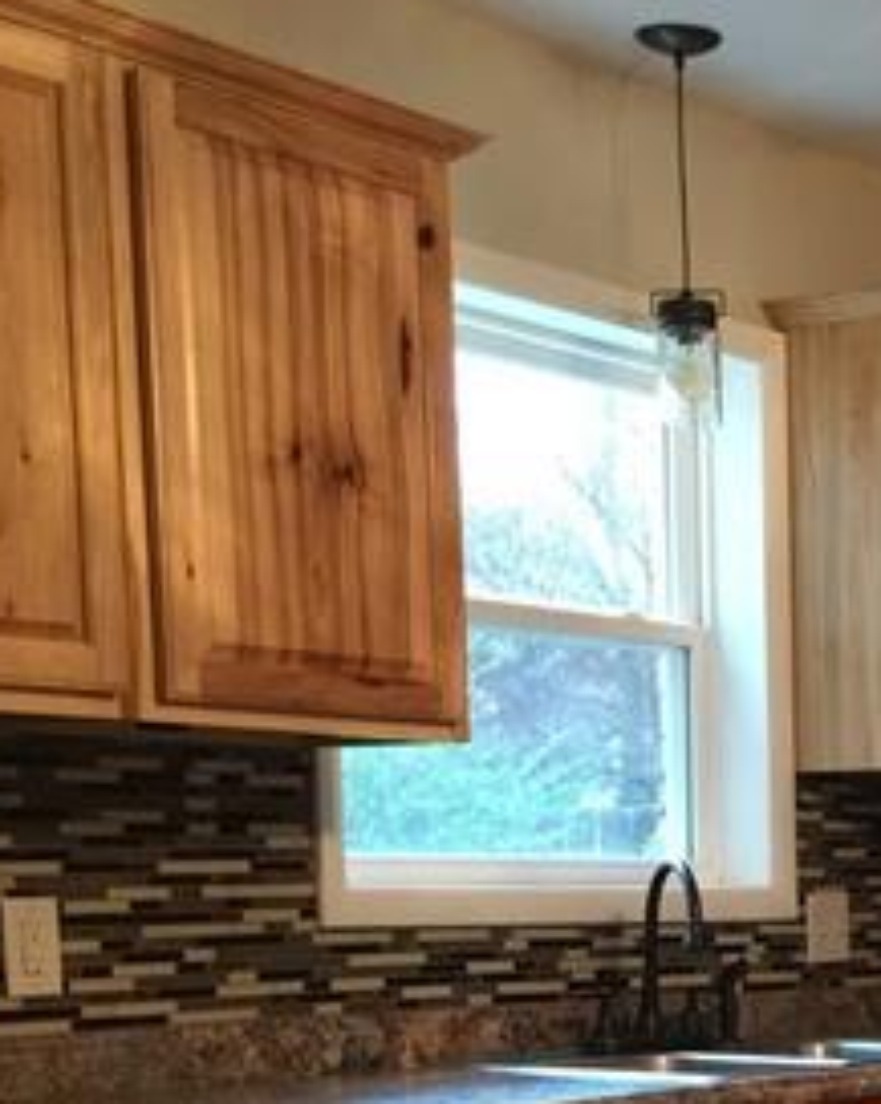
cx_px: 1121
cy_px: 1169
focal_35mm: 80
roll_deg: +1.2
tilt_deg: -5.5
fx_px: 2612
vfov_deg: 22.7
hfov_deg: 18.0
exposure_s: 1/10
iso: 100
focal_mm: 4.15
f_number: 2.2
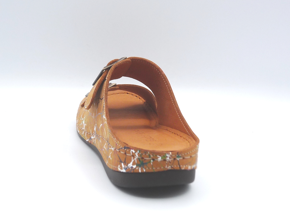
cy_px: 109
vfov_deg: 29.1
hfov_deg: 38.2
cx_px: 145
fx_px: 419
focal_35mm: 50
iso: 100
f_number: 4.5
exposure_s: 1/250
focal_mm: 4.9
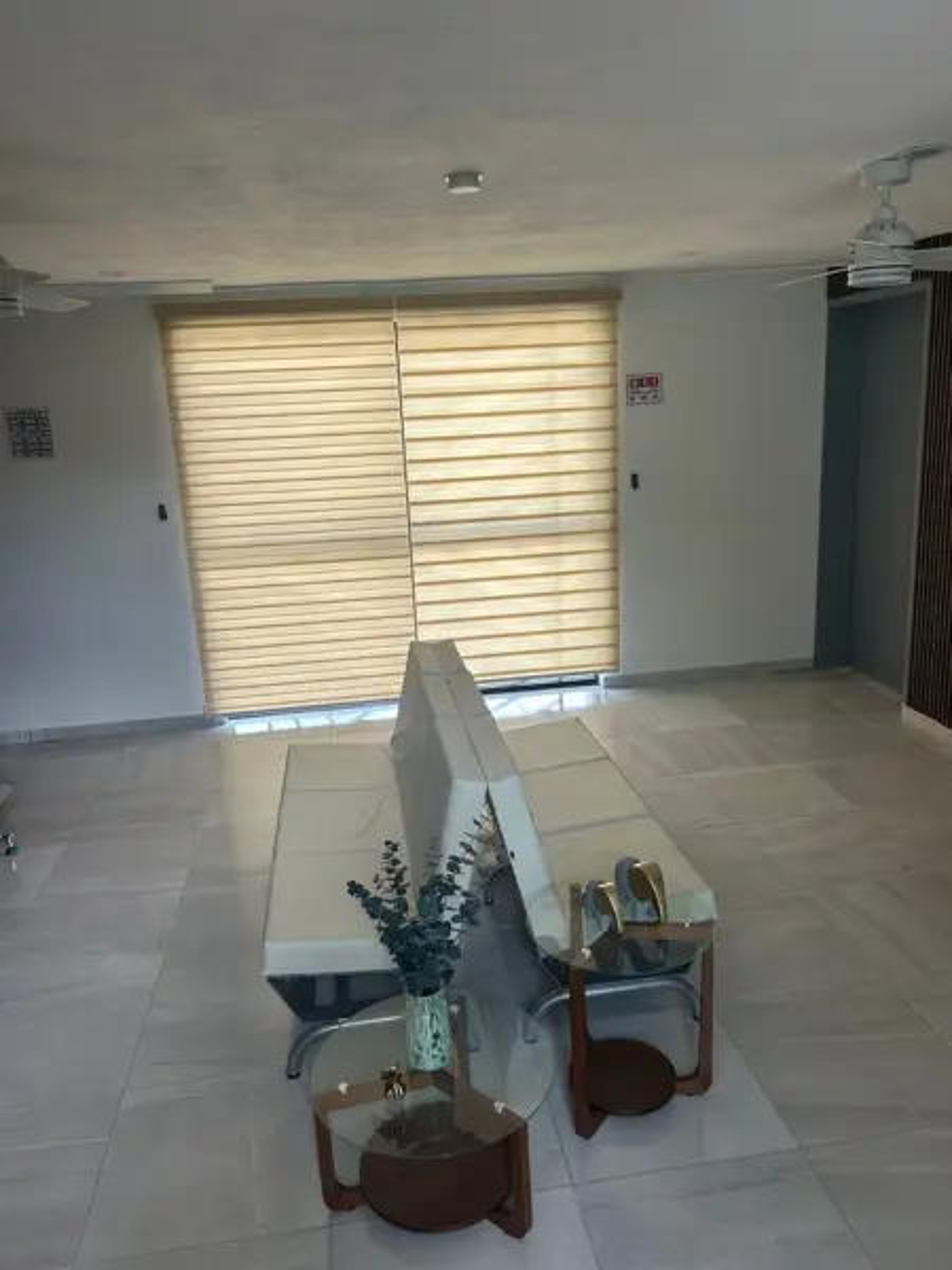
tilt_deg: -14.2
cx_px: 476
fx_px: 953
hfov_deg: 53.1
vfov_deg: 67.3
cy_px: 635
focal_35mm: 26
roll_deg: +2.9
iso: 40
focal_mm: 5.7
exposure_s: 1/121
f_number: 1.5
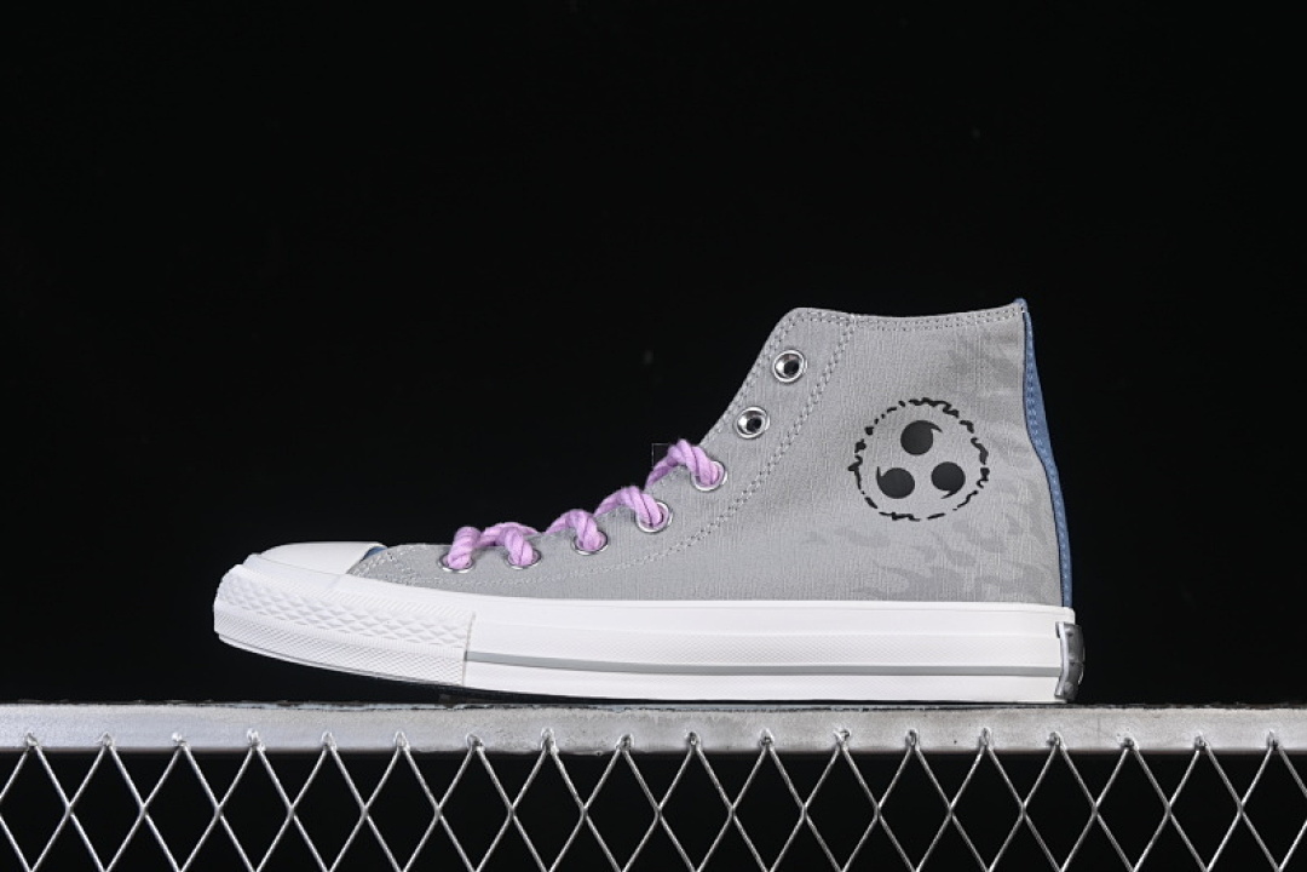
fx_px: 2723
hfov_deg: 27.0
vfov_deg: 18.2
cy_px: 436
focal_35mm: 75
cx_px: 654
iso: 160
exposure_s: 1/80
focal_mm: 50
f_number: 8
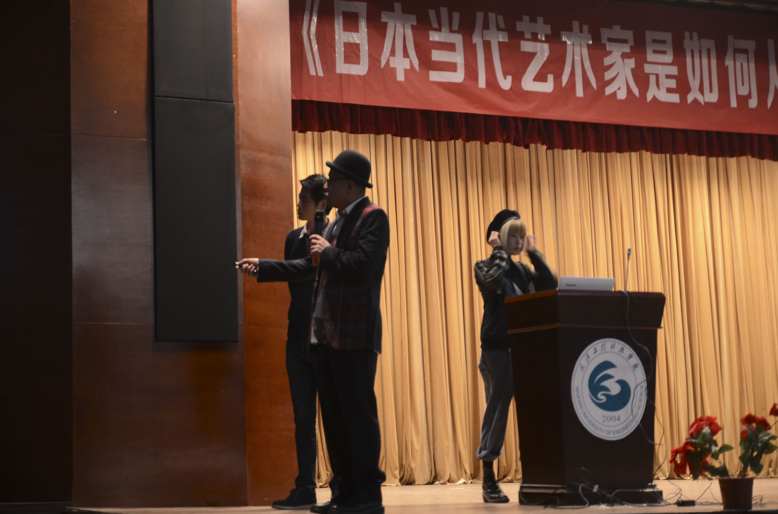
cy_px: 257
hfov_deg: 32.0
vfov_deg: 21.5
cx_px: 389
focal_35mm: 63
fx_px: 1358
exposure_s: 1/6
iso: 100
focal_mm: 42
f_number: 2.8
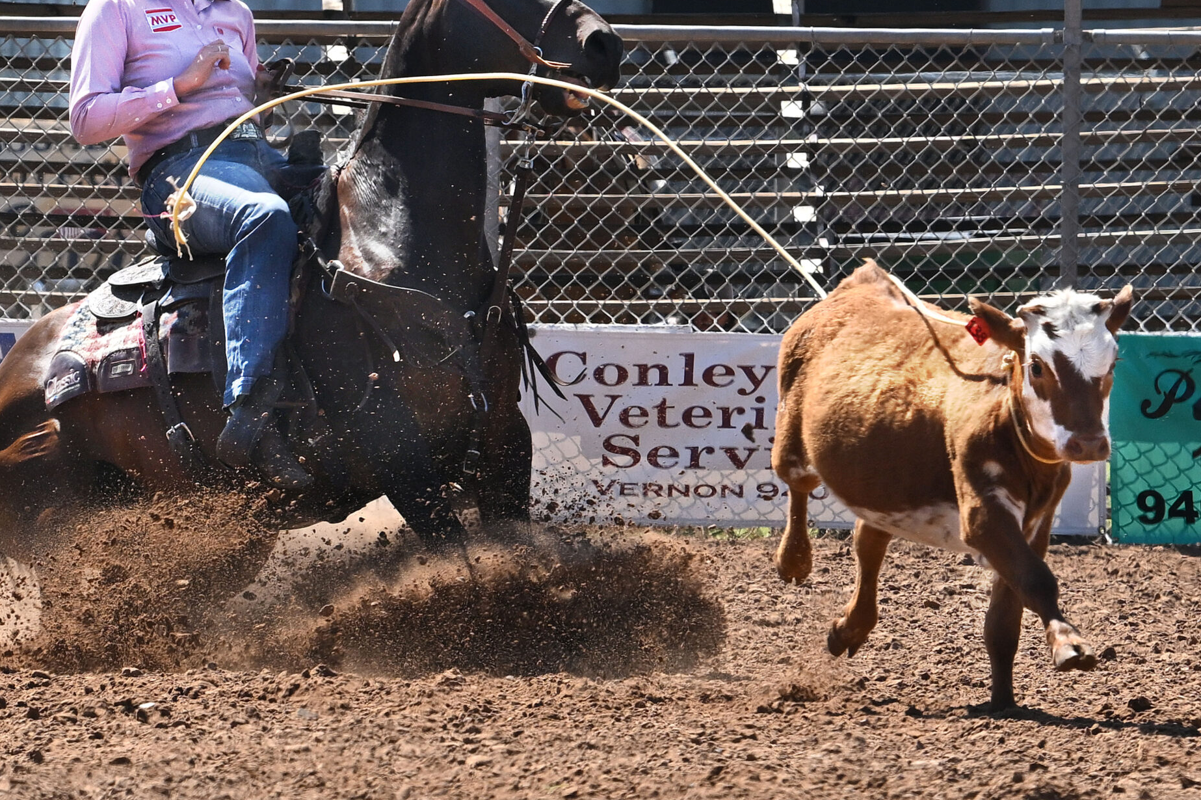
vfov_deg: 3.5
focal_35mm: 395
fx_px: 13172
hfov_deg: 5.2
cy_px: 311
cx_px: 530
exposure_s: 1/1250
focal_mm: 190
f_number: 6.3
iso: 400
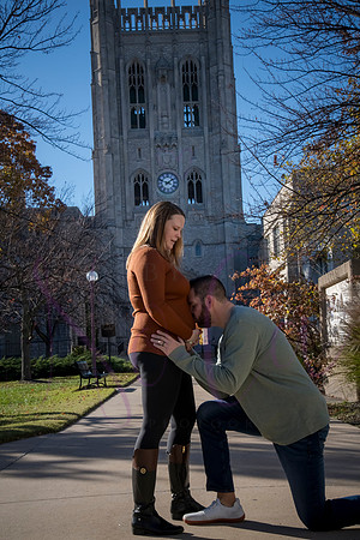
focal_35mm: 52
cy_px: 270
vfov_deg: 38.2
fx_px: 780
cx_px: 180
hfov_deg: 26.0
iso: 640
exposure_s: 1/160
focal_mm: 52
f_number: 20
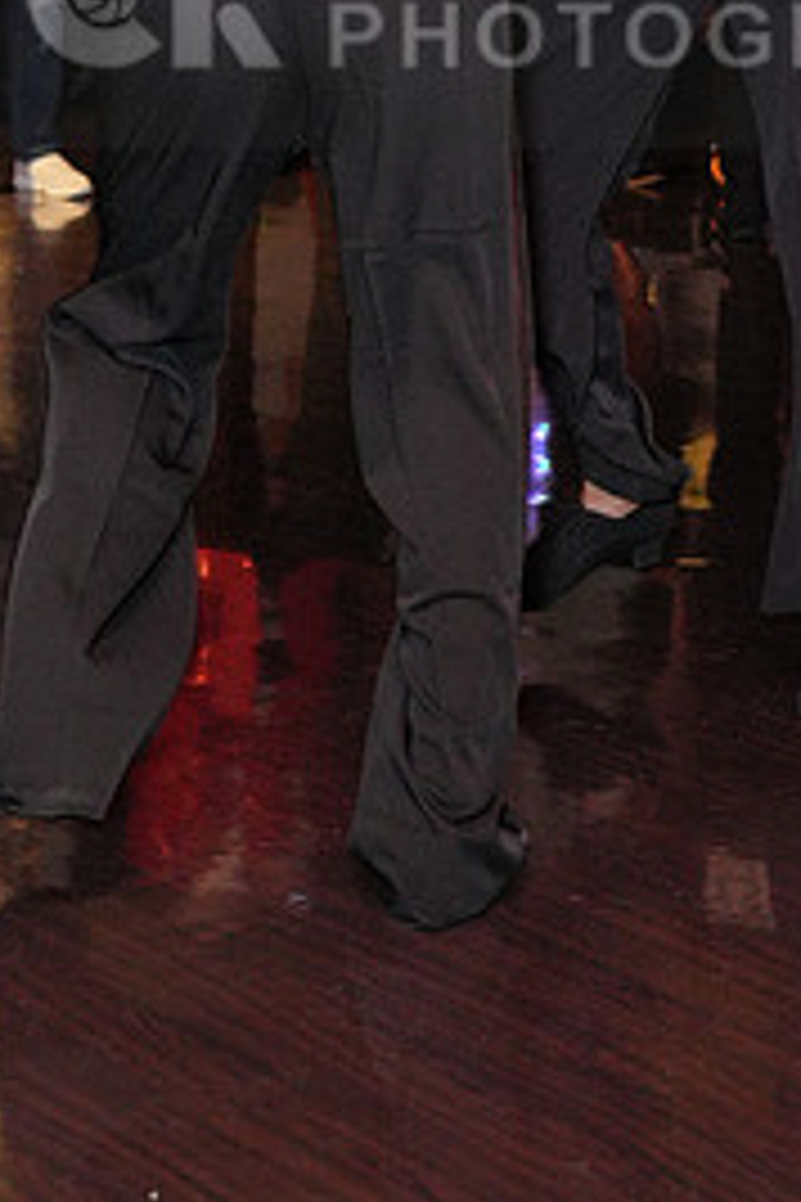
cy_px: 0
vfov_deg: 17.7
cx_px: 601
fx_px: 3771
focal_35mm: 113
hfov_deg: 12.1
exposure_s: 1/125
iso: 4000
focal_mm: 52
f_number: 4
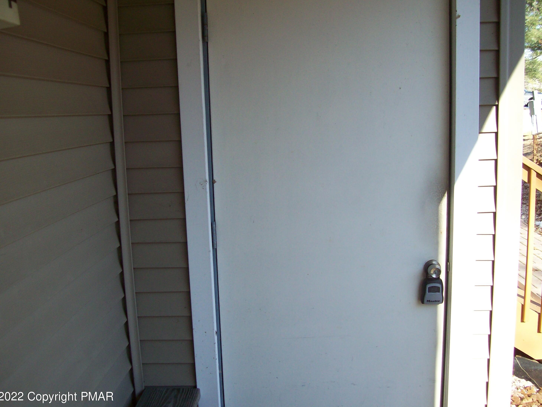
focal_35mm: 37
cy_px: 206
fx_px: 579
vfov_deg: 38.7
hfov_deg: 50.1
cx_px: 267
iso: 80
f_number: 2.7
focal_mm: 6
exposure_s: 1/172
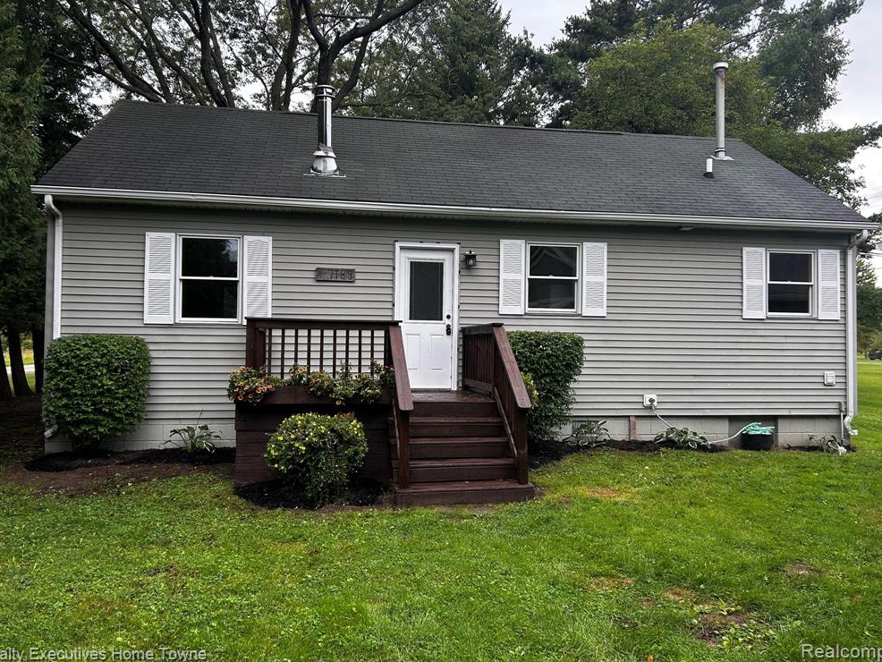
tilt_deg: +2.0
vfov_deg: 51.4
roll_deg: -0.6
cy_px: 322
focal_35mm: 27
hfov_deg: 65.3
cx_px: 434
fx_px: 688
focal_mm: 5.7
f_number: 1.5
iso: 50
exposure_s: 1/367
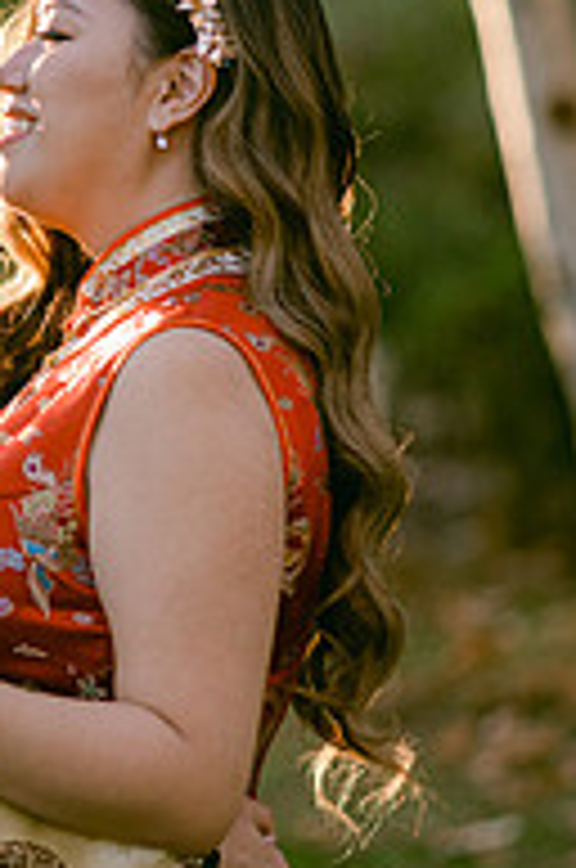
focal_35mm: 198
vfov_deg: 10.4
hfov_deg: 6.9
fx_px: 4769
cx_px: -74
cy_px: 265
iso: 200
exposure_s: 1/1250
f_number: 2
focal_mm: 85
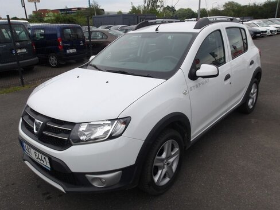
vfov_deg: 51.4
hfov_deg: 65.3
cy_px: 105
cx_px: 140
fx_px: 218
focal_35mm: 27
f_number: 10.4
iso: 100
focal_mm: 4.9
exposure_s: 1/93
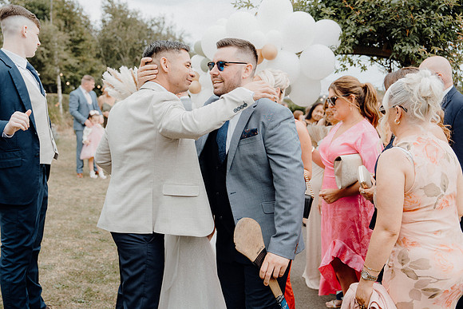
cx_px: 232
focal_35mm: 40
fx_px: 515
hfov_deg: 48.4
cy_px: 154
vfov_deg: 33.4
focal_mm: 40
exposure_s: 1/500
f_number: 3.5
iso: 125
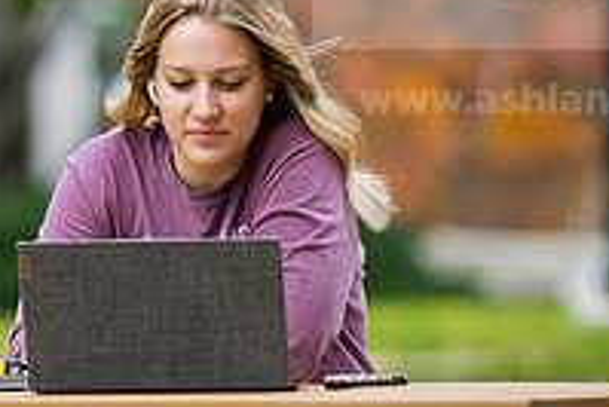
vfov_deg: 2.5
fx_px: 9378
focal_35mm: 554
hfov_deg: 3.7
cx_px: 220
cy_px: 164
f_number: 3.2
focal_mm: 190
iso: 160
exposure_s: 1/320
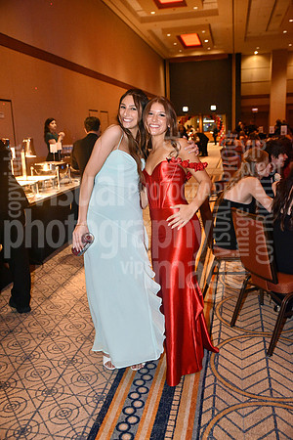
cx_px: 146
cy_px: 220
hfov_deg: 41.1
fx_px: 391
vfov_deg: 58.7
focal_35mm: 32
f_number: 3.5
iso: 6400
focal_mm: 32
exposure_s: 1/160
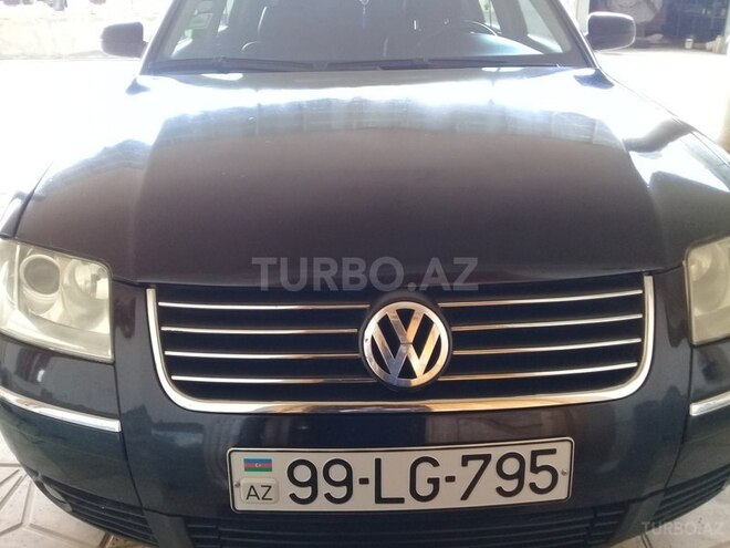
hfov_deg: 58.4
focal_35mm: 31
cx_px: 365
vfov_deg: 45.4
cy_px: 274
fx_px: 654
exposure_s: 1/40
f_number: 2.2
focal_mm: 3.3
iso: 125
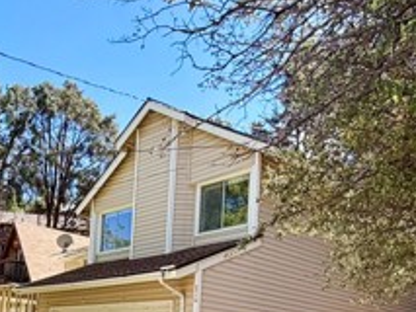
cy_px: 337
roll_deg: -3.0
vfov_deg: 30.9
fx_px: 505
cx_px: 145
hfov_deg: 44.2
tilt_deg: +1.4
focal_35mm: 42
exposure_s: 1/590
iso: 40
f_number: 2.2
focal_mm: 2.22
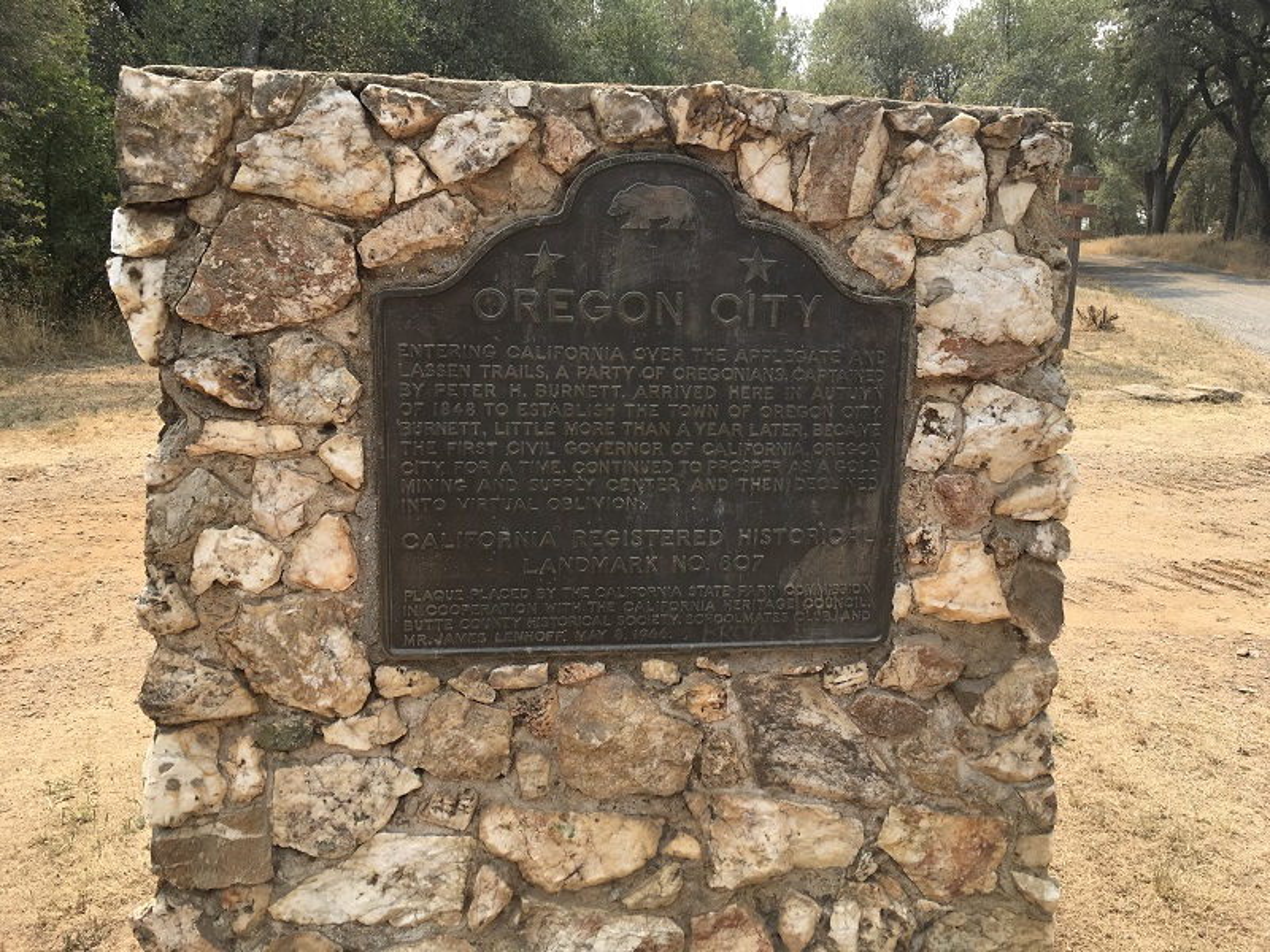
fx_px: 1064
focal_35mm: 29
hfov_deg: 61.7
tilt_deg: -11.1
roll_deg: -0.3
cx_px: 635
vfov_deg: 48.2
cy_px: 476
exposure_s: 1/625
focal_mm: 4.15
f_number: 2.2
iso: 25
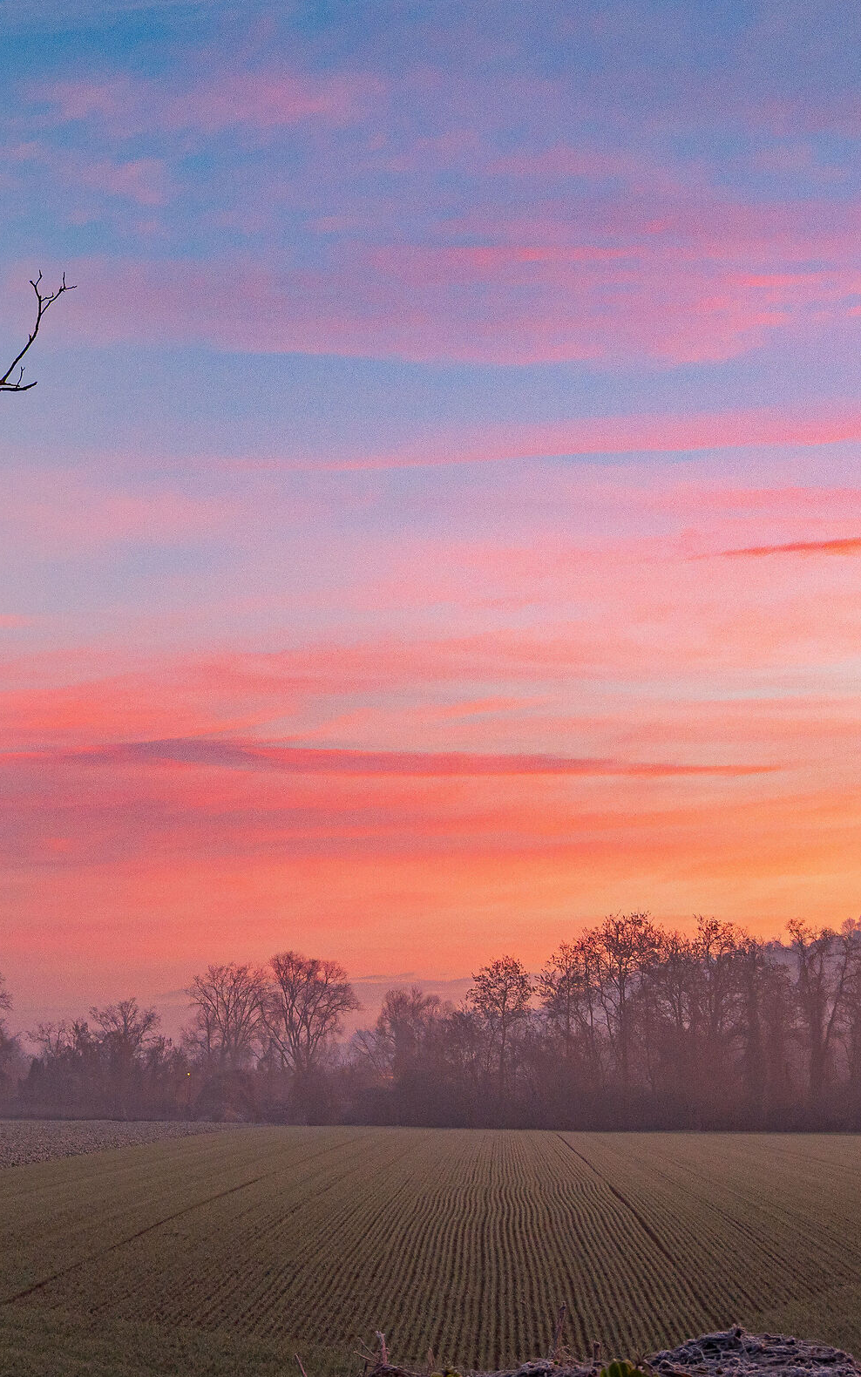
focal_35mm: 65
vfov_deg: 31.5
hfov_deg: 19.9
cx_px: 268
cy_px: 689
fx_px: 2439
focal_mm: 28
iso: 560
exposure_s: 1/50
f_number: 3.8
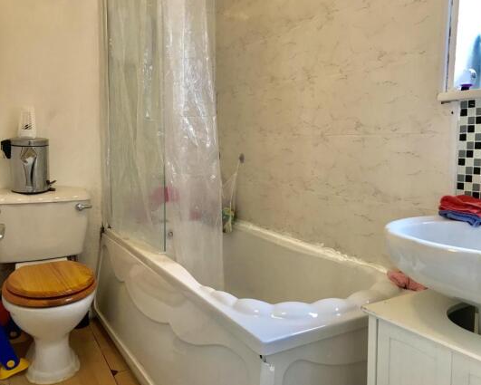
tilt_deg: -5.5
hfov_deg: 58.7
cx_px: 263
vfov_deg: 48.5
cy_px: 191
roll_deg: -0.2
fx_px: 427
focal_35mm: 30
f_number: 1.8
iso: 40
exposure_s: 1/17
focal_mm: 3.99
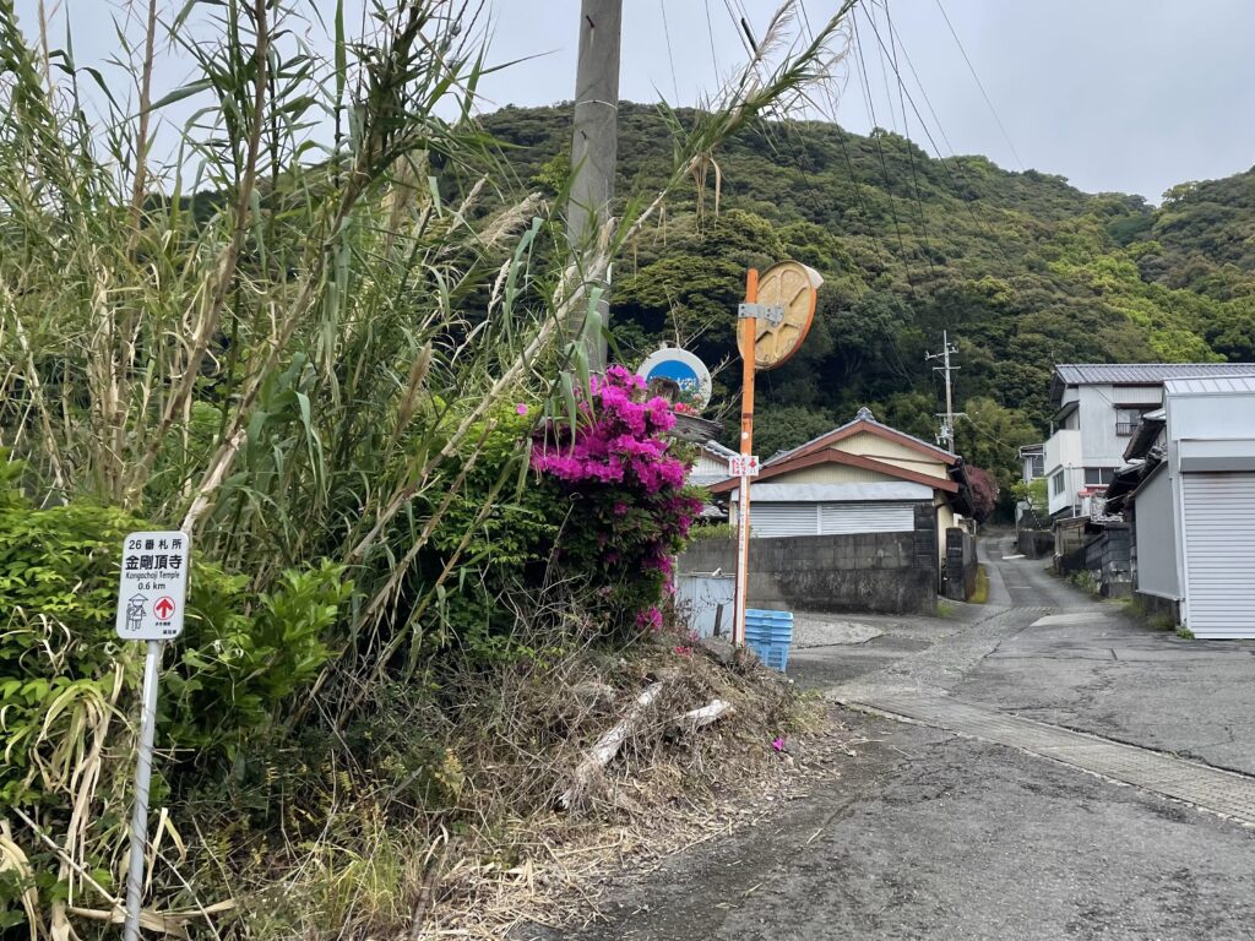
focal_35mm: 26
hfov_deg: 67.3
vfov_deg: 53.1
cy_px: 470
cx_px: 628
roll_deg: +1.6
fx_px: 943
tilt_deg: +7.0
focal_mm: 4.2
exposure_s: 1/1949
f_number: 1.6
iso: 32
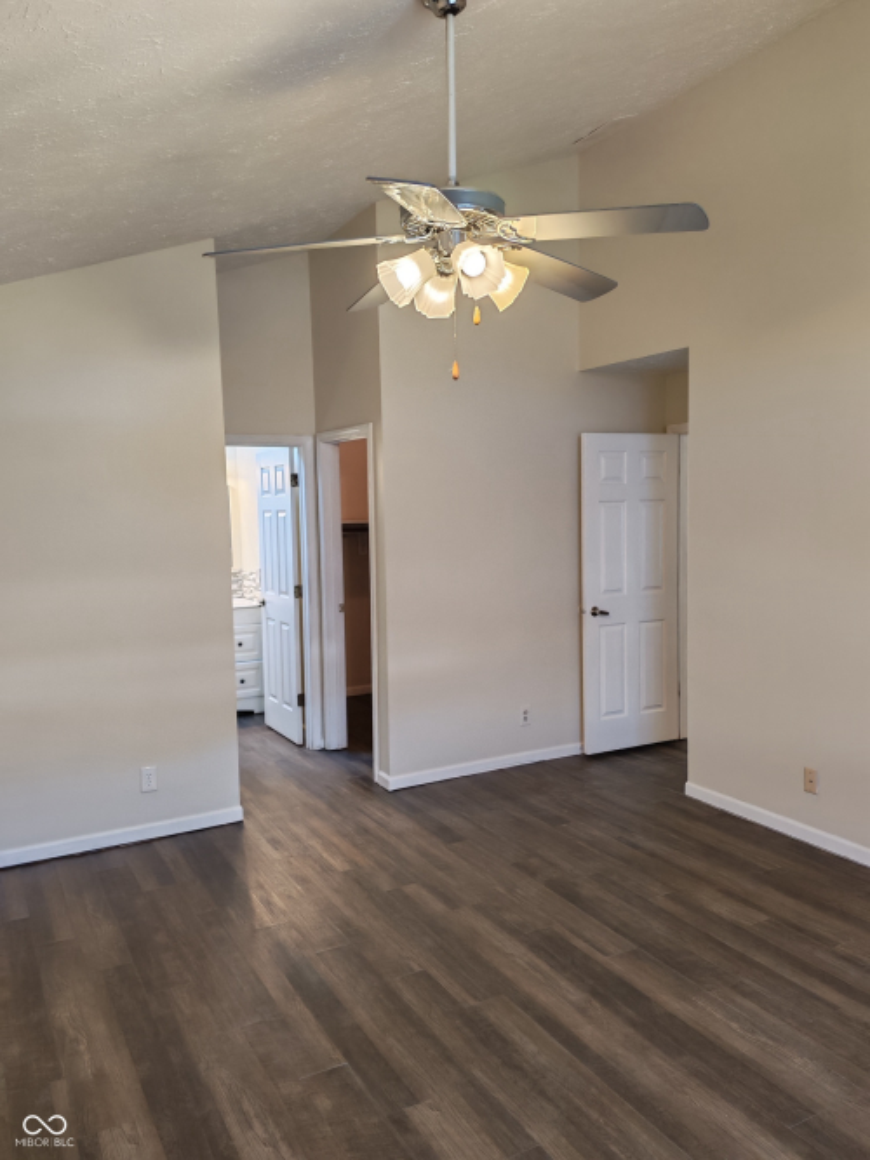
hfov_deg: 51.3
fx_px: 905
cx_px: 435
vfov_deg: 65.3
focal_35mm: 27
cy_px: 580
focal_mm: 6.12
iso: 800
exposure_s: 1/100
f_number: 1.9
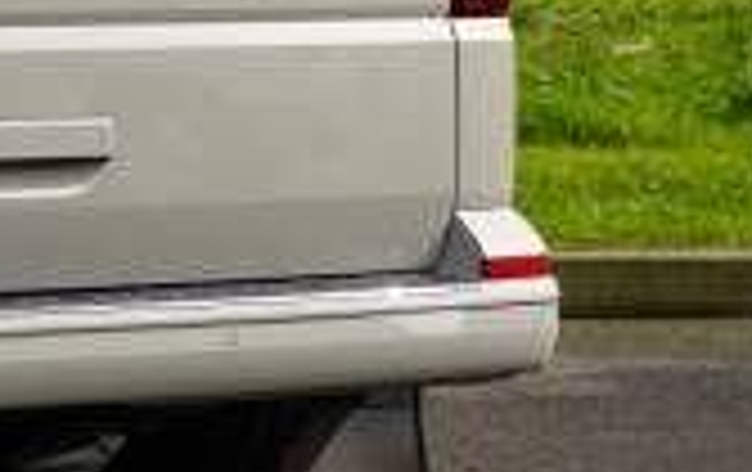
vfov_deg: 5.1
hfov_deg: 7.9
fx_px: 5300
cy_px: -225
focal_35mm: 258
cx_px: -590
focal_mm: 66.3
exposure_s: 1/320
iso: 100
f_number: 5
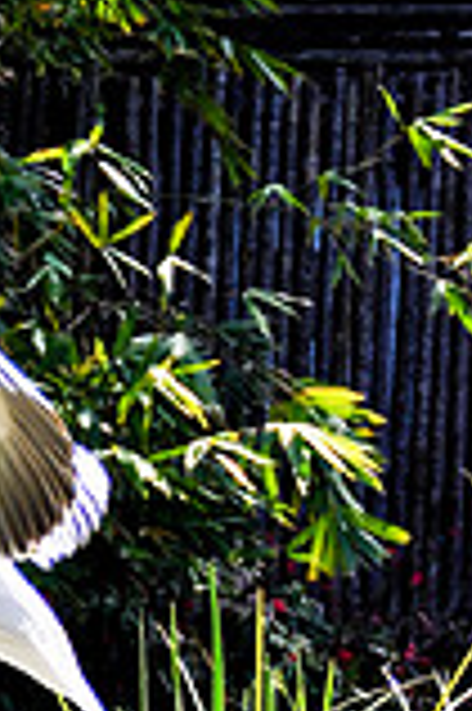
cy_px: 504
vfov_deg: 6.2
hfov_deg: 4.1
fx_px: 6583
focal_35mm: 334
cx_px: -178
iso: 400
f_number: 5.3
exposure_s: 1/1000
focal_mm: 78
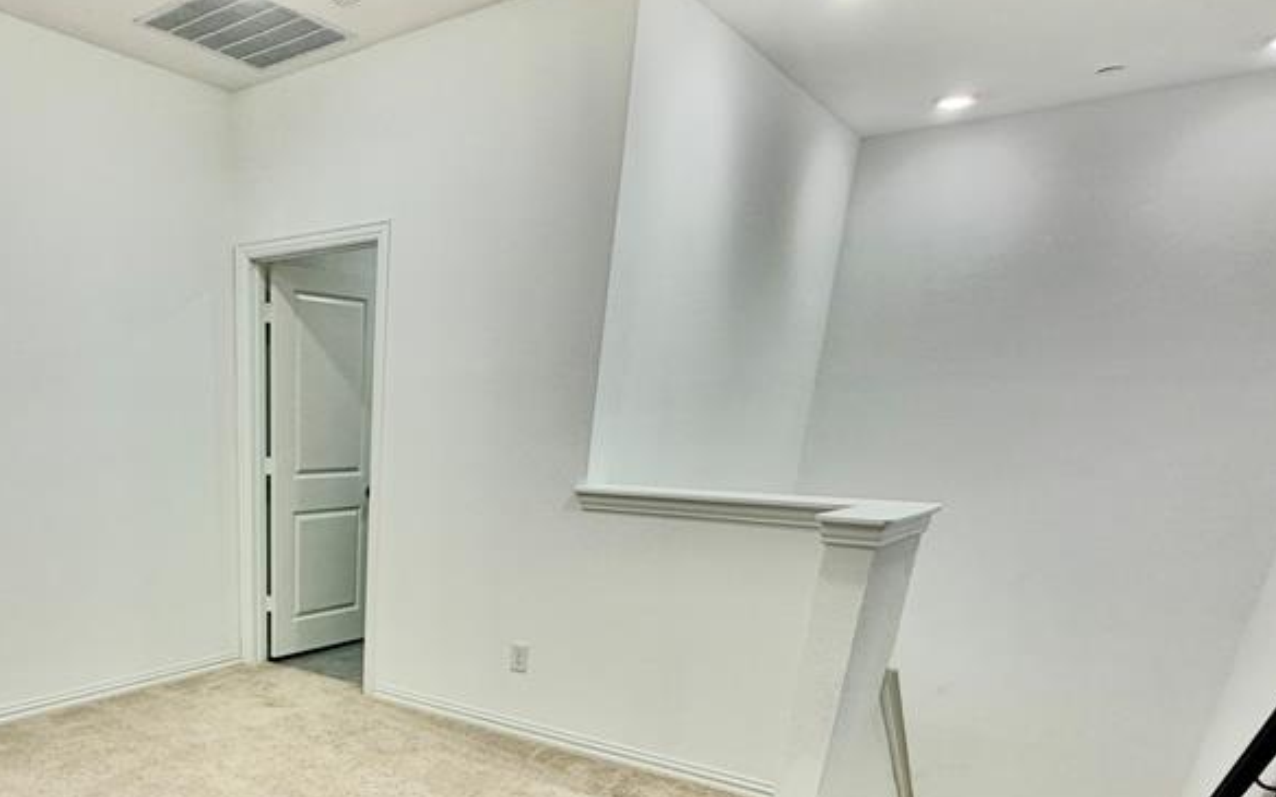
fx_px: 904
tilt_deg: -19.9
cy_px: 742
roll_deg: -0.6
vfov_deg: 42.9
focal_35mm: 26
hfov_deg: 66.2
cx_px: 326
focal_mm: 2.22
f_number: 2.2
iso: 200
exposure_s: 1/120
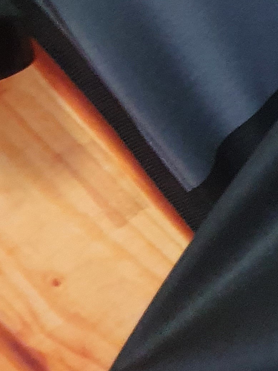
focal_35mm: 101
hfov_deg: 13.2
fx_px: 1082
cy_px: -99
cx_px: 506
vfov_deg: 18.2
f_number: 1.5
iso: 500
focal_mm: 4.32
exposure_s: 1/17
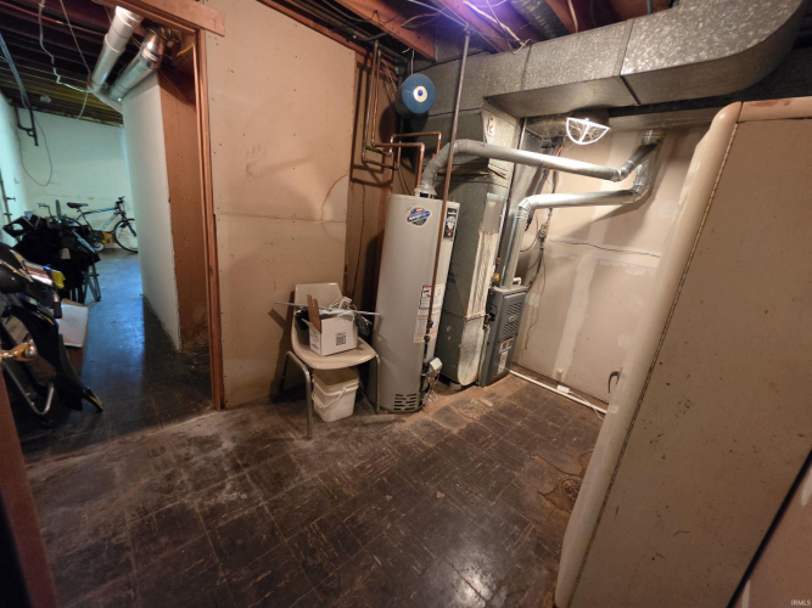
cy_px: 304
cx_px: 406
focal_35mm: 13
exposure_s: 1/60
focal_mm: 2.2
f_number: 1.9
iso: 1000
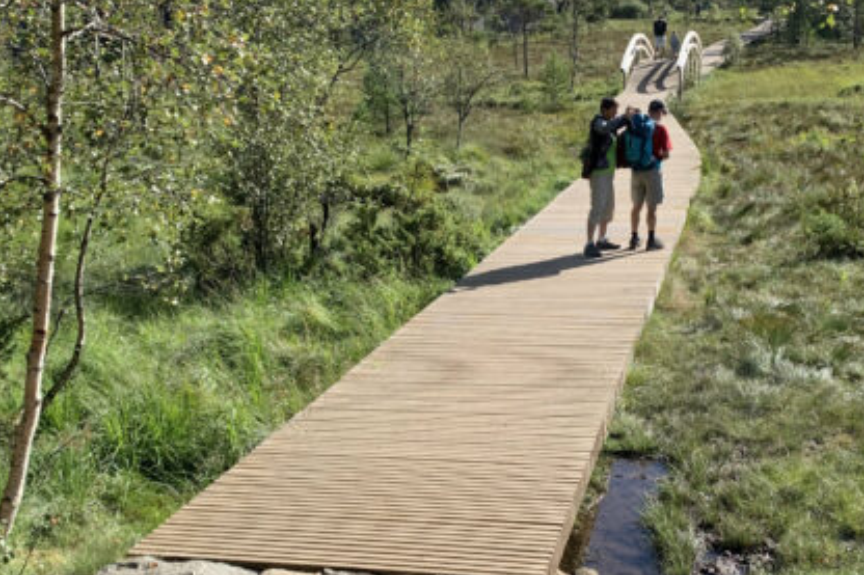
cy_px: 149
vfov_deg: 33.6
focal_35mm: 39
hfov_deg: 49.5
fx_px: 936
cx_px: 482
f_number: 1.8
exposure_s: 1/1065
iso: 25
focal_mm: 4.2
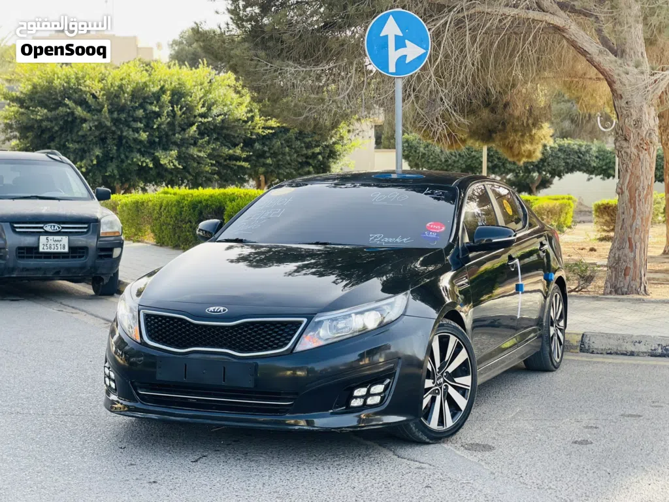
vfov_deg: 22.9
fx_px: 1237
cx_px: 334
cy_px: 251
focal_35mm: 64
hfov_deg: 30.3
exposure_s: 1/121
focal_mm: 7.5
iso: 25
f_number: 2.2
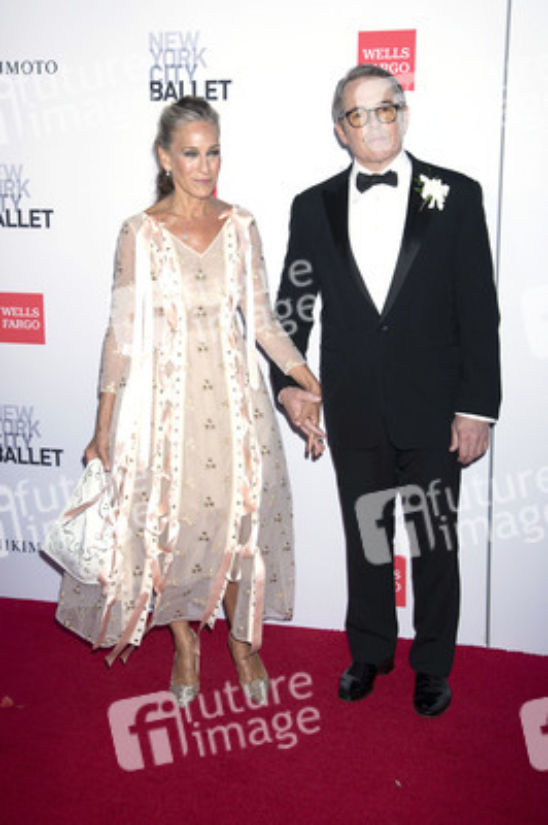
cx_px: 274
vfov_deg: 42.8
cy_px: 412
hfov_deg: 29.2
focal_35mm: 46
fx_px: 1052
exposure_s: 1/200
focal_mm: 46
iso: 640
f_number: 5.6
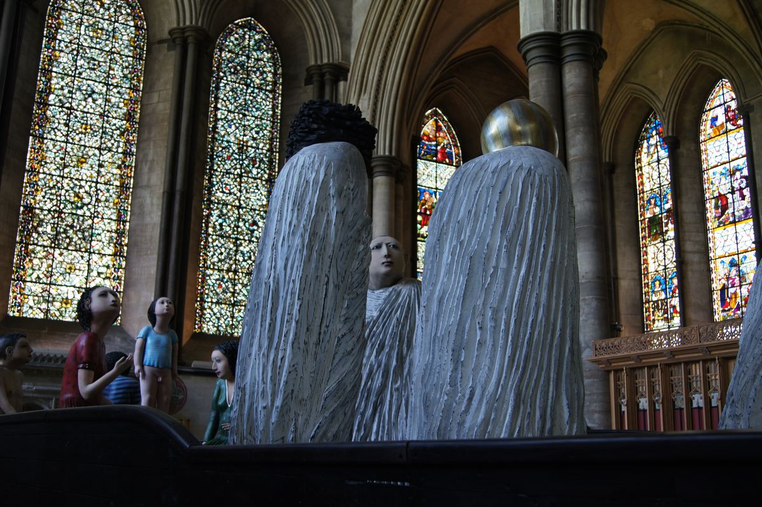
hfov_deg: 49.6
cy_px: 254
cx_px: 381
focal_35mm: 39
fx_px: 825
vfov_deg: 34.1
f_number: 4
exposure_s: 1/20
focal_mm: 26
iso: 200
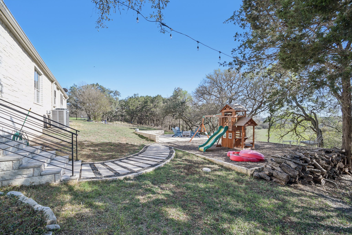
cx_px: 176
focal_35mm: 15
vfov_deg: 77.3
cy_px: 118
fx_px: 147
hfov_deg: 100.4
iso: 400
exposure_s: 1/250
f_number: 8
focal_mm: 10
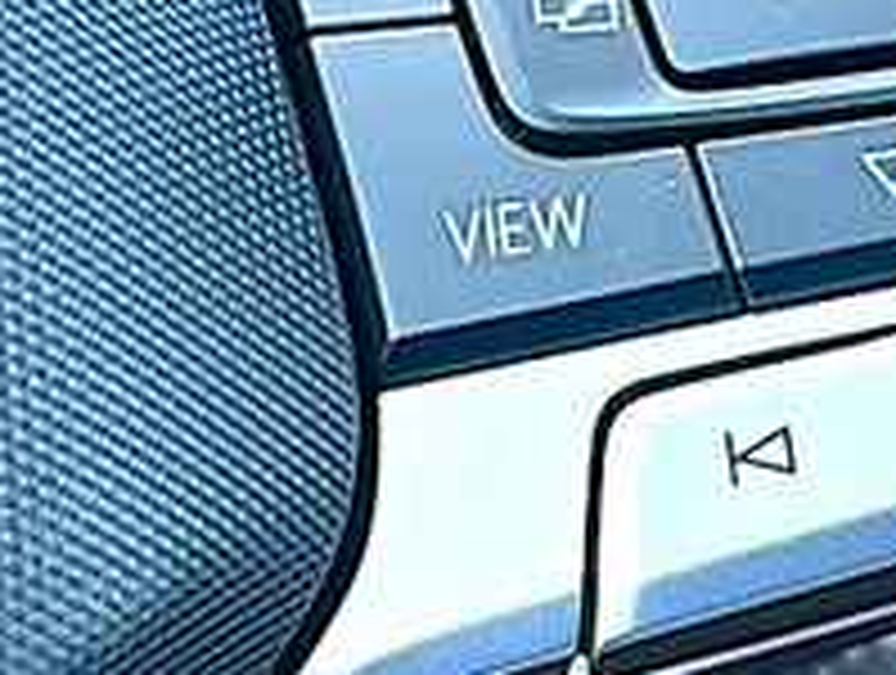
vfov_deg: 9.8
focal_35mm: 151
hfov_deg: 12.8
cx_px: 955
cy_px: 61
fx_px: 3916
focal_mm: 6.86
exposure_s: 1/145
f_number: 1.78
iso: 100
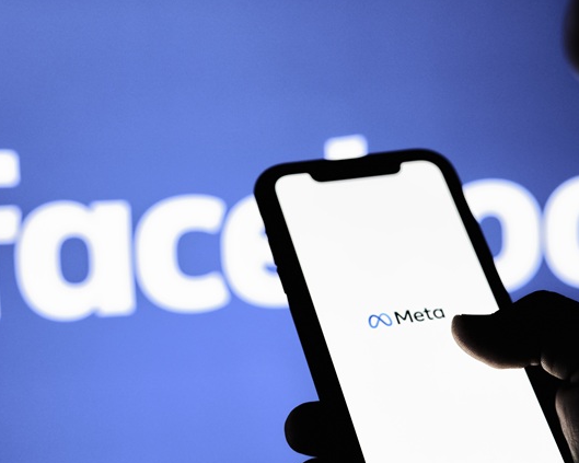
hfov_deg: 26.7
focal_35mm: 71
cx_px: 354
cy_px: 244
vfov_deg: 21.5
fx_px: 1216
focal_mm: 50
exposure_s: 1/160
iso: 320
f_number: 3.2
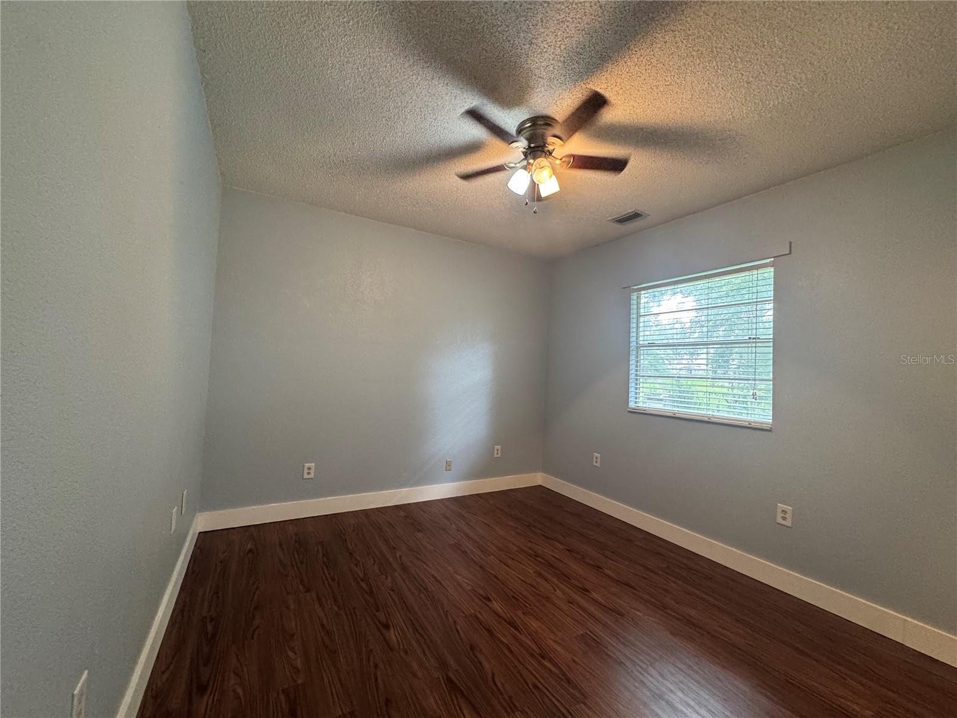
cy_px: 359
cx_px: 478
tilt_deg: +1.7
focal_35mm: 14
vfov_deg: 85.7
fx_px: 387
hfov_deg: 102.1
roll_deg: -2.2
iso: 500
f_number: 2.2
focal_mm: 2.22
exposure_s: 1/60
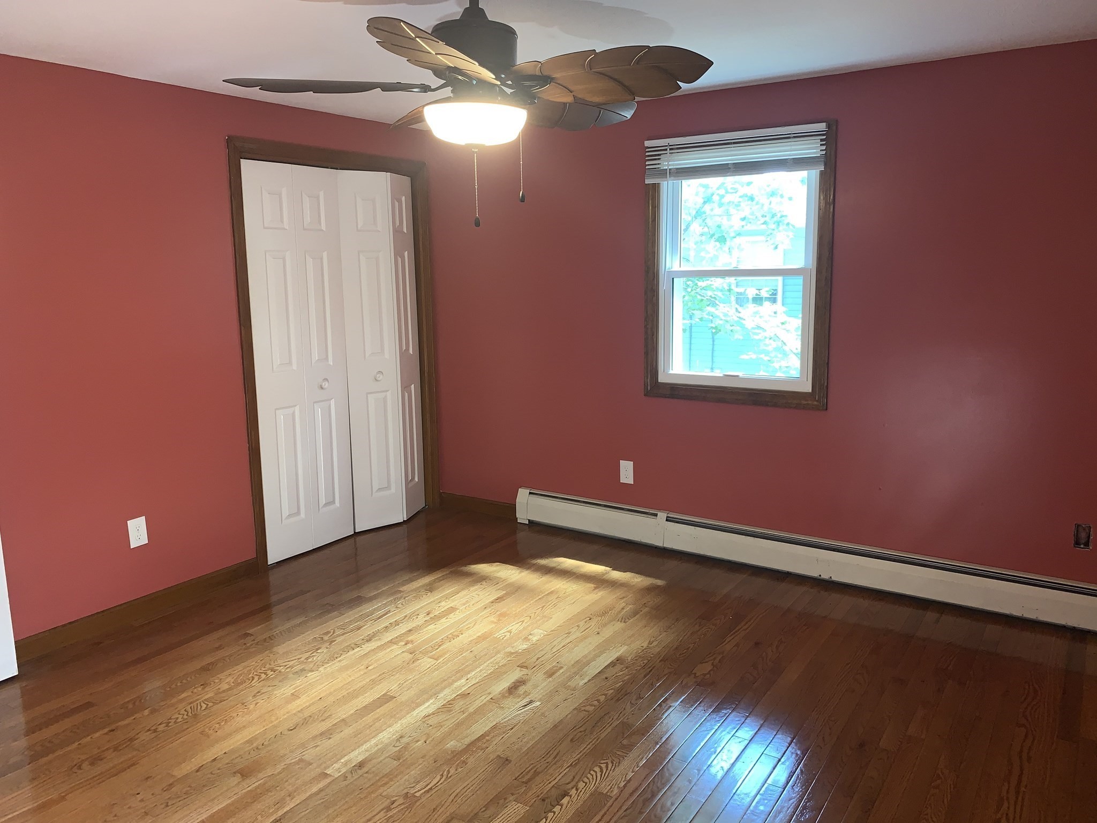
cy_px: 412
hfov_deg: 67.3
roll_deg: +1.2
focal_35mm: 26
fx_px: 824
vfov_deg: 53.1
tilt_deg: -9.2
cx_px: 548
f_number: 1.8
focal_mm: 4.25
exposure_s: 1/15
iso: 40
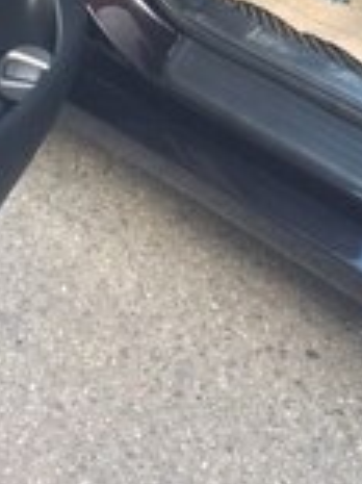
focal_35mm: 93
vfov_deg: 18.9
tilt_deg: -29.8
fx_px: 1299
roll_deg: +2.3
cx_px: 328
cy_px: -209
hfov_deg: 15.7
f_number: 2.2
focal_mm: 4.15
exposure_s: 1/33
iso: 40
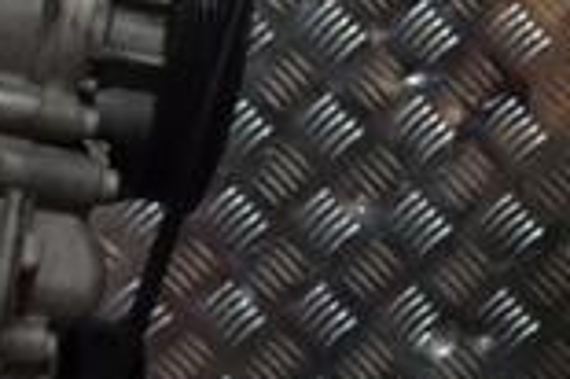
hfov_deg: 11.2
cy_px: 169
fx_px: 2752
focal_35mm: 174
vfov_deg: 7.9
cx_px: -386
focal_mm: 30
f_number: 4.5
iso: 800
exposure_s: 1/60
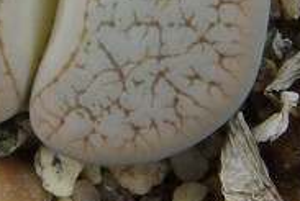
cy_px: 2
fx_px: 2398
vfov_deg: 4.8
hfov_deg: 7.2
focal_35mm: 287
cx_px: 72
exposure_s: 1
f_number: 38
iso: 100
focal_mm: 70
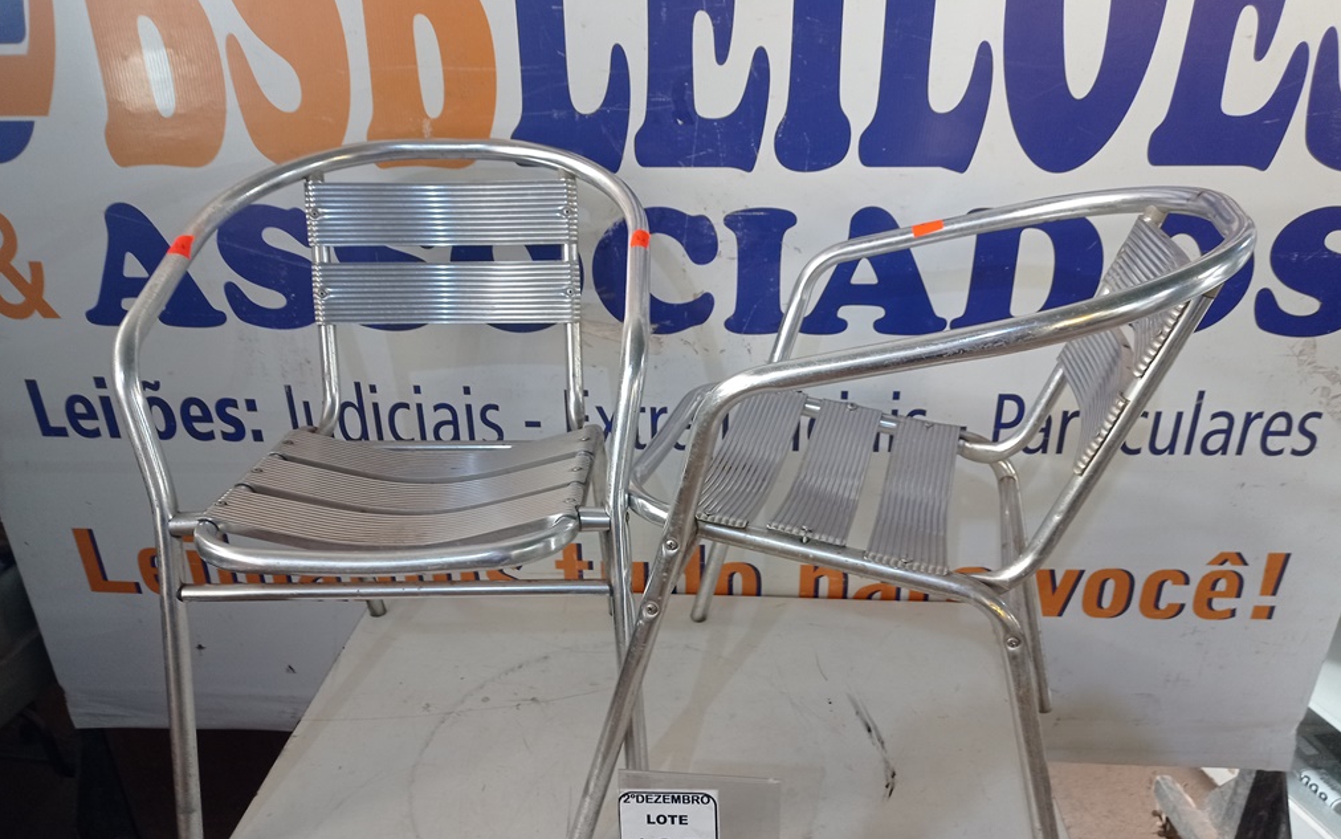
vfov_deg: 41.7
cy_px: 502
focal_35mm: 30
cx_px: 670
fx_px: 1097
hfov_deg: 62.9
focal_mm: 4.7
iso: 240
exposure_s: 1/30
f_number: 1.79
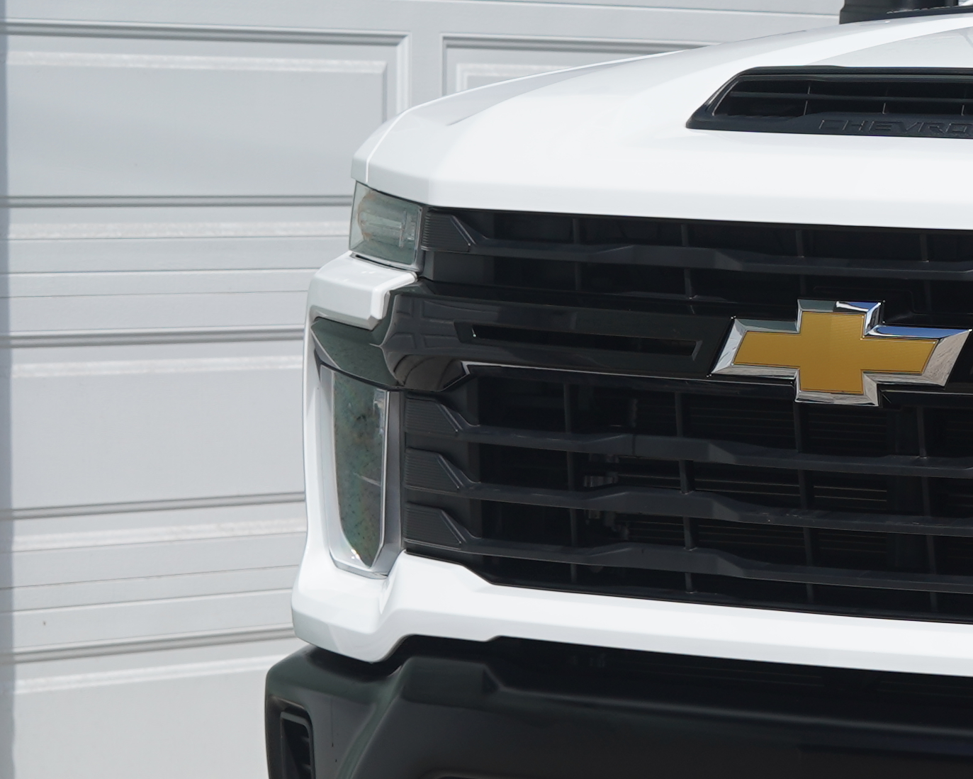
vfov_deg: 7.5
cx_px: 1685
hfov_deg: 9.1
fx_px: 5905
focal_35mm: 205
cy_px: 364
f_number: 6.3
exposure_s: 1/400
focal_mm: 50
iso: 100
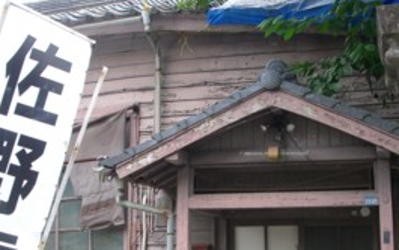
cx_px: 212
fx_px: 609
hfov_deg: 36.2
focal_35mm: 56
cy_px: 173
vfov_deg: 23.0
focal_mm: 5.8
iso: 100
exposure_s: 1/125
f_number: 2.6
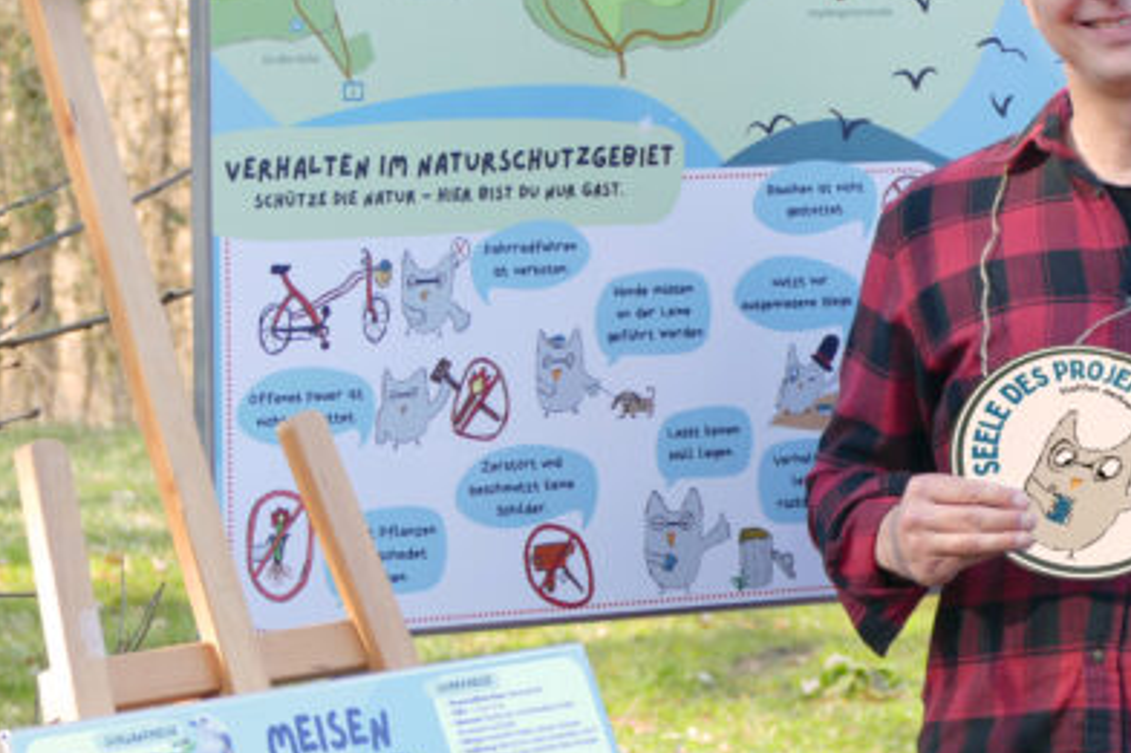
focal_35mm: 199
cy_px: 167
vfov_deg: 6.9
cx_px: 831
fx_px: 6249
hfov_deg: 10.3
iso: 200
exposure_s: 1/125
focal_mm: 40.84
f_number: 3.9
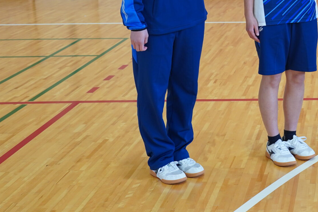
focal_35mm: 80
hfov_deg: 23.7
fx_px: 707
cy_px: 2
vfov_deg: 16.7
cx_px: 351
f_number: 4
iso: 640
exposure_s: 1/160
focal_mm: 35
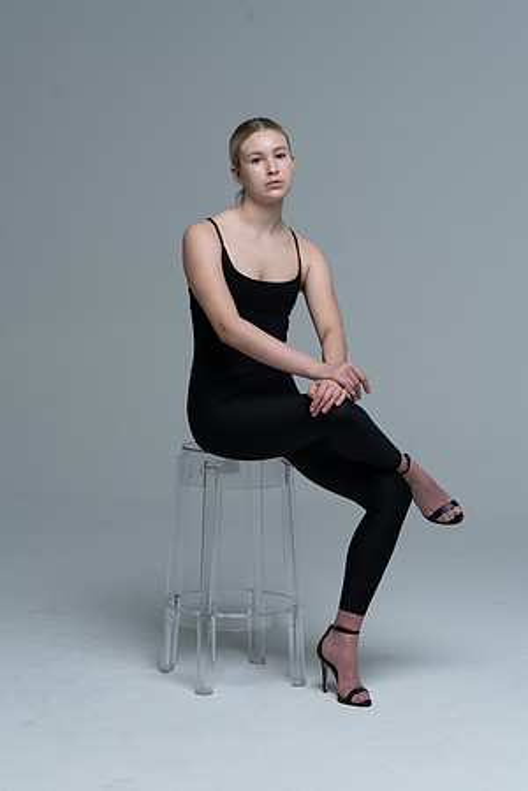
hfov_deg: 17.1
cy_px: 396
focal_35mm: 80
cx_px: 264
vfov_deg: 25.4
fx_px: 1760
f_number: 9
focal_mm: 80
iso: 320
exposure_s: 1/160
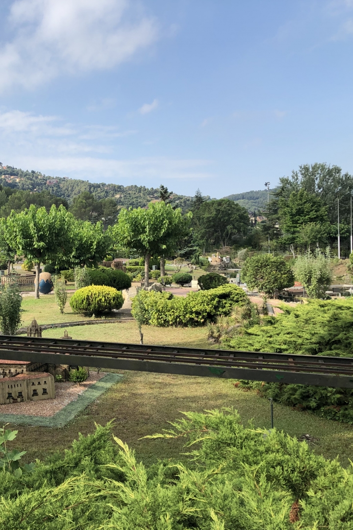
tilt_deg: -0.6
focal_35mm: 39
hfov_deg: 32.9
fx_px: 574
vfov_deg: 49.6
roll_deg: +1.5
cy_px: 266
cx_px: 55
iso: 20
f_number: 1.8
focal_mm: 3.99
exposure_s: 1/1372
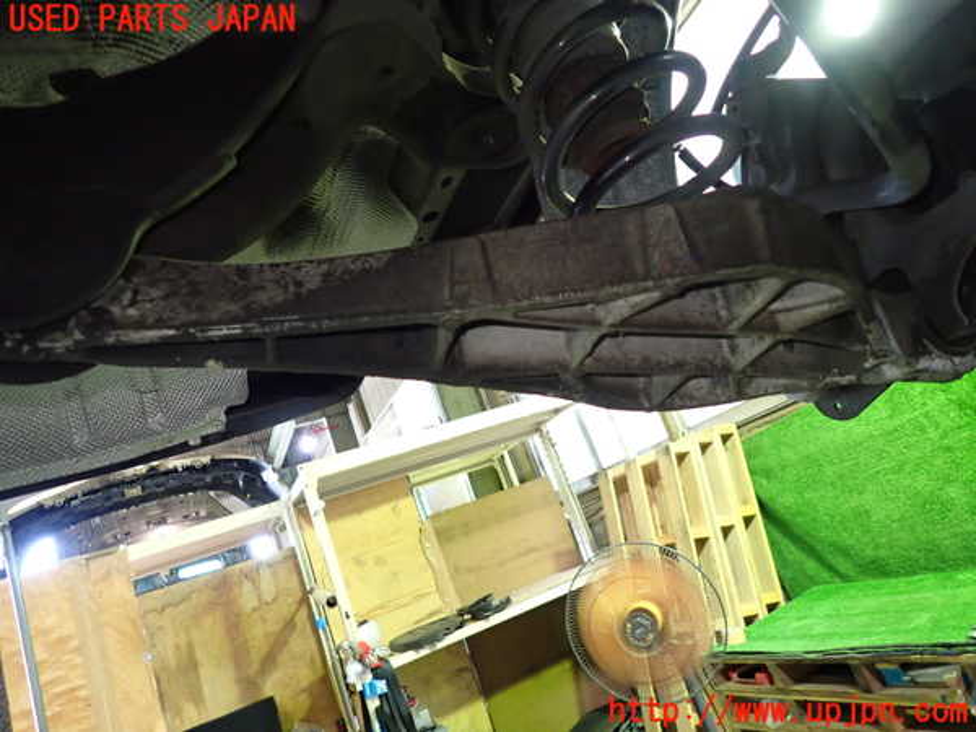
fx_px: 705
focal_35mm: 25
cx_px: 488
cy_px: 366
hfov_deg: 69.4
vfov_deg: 54.9
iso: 500
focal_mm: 4.5
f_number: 2
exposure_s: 1/30
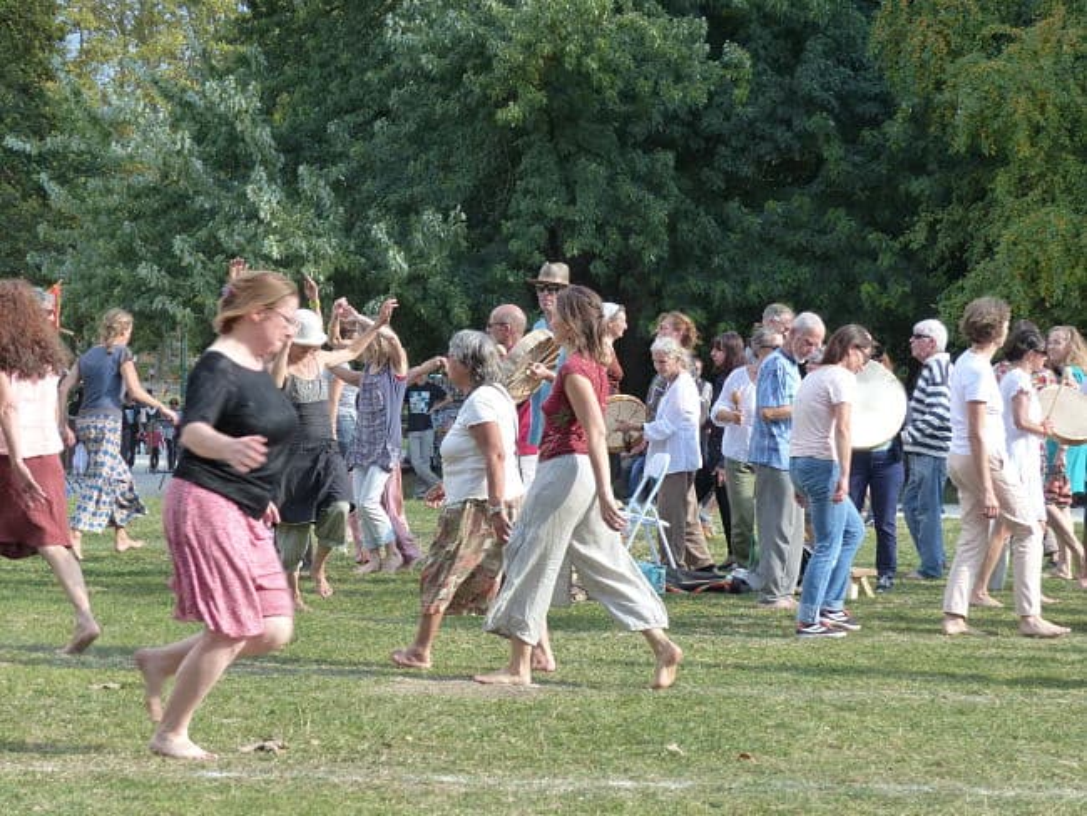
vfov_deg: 13.6
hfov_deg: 18.0
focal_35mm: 109
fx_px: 3424
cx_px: 544
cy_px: 408
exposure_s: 1/250
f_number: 4
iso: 160
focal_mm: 19.6
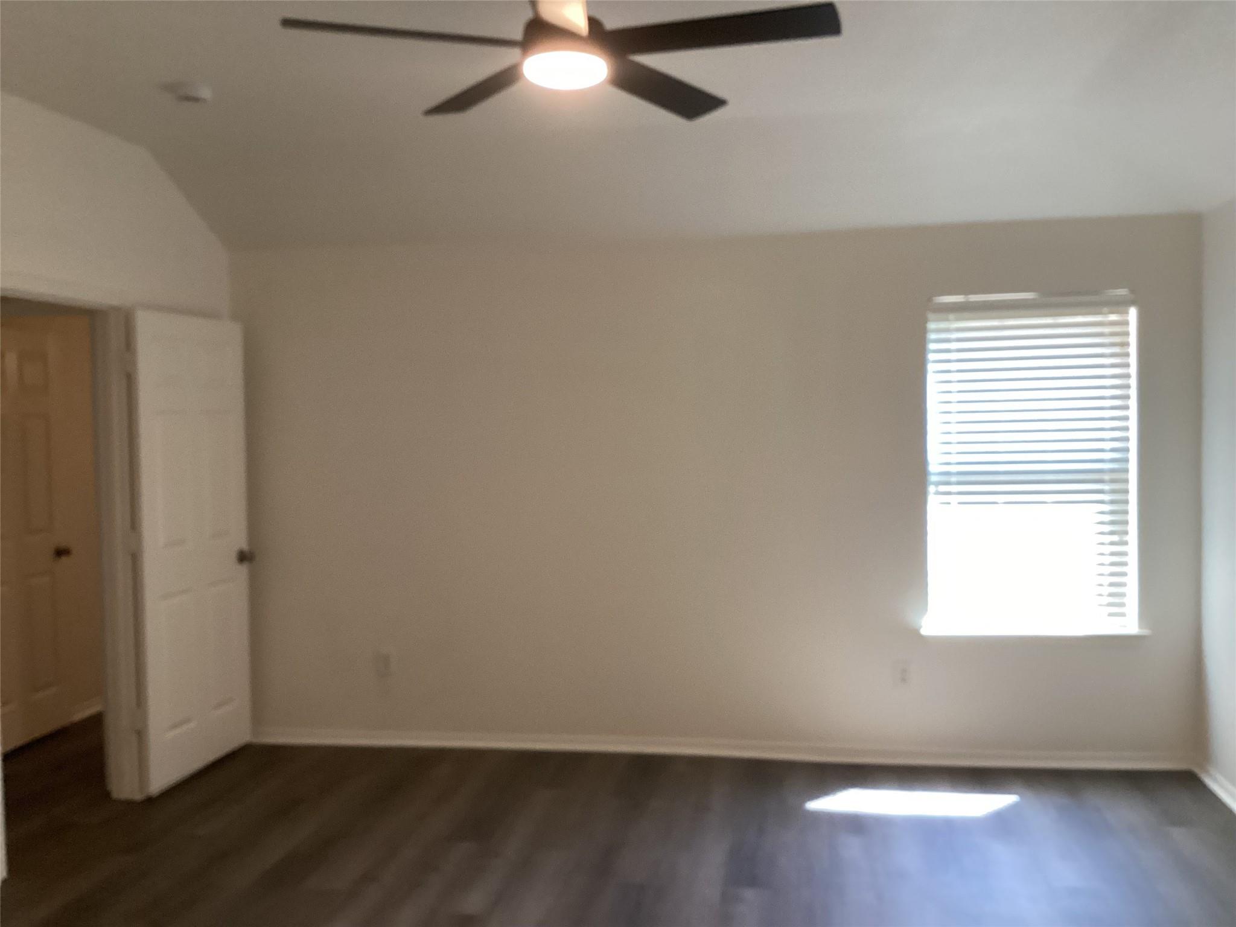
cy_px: 464
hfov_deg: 58.4
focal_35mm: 31
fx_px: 1107
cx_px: 618
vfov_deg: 45.4
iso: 250
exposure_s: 1/60
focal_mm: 3.3
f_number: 2.4
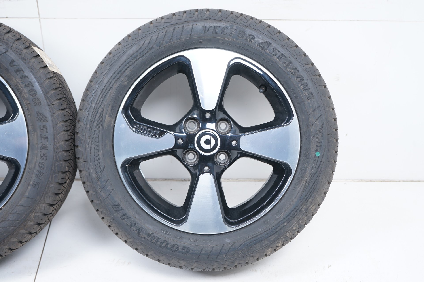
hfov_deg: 36.9
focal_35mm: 54
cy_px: 141
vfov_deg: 25.0
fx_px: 635
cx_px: 212
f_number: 5.6
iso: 250
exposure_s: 1/125
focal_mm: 54
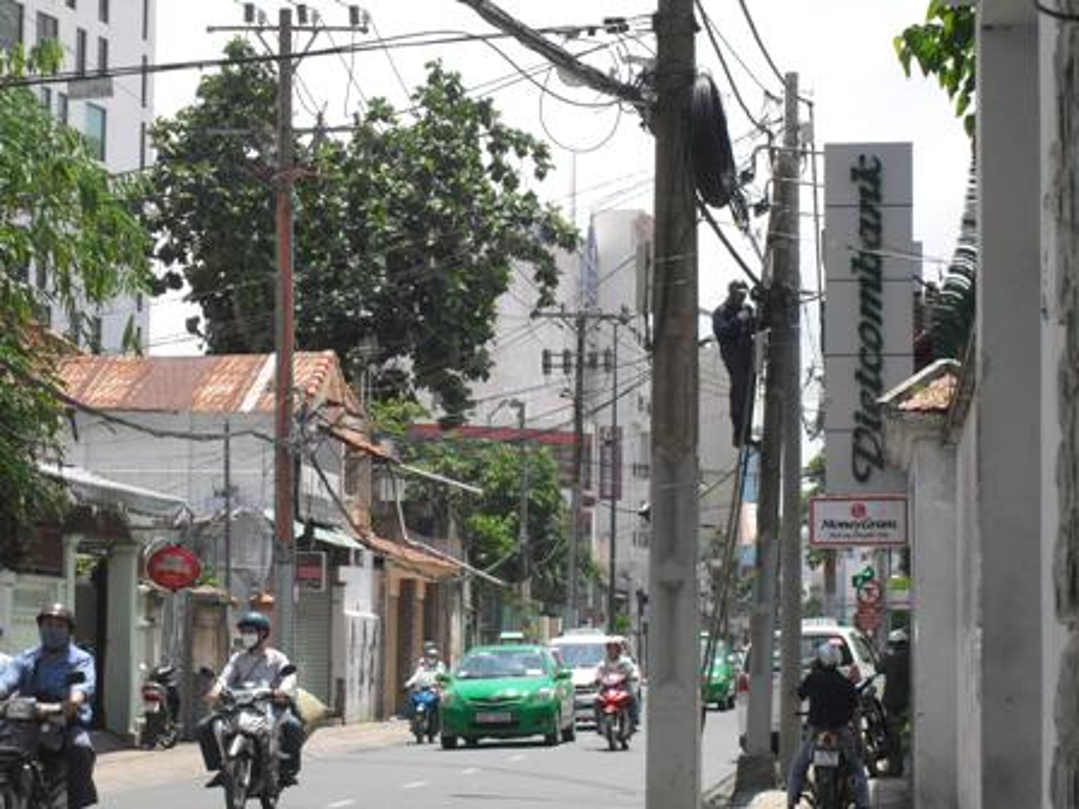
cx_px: 540
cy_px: 404
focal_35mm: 105
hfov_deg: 18.7
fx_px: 3273
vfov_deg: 14.1
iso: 100
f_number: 5.2
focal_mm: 18.6
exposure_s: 1/500
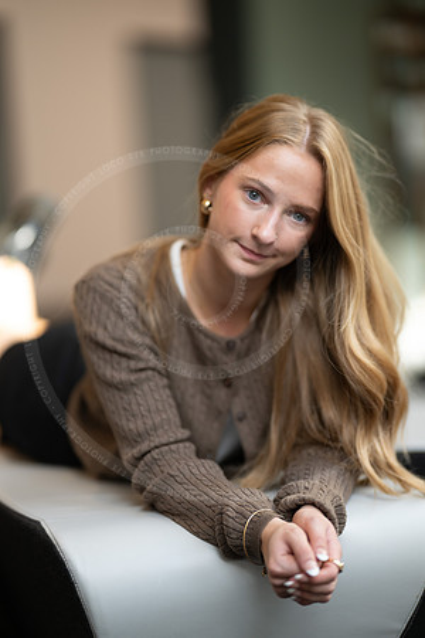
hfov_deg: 16.1
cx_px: 212
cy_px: 319
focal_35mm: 85
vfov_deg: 23.9
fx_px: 1505
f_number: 1.2
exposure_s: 1/500
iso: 250
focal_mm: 85
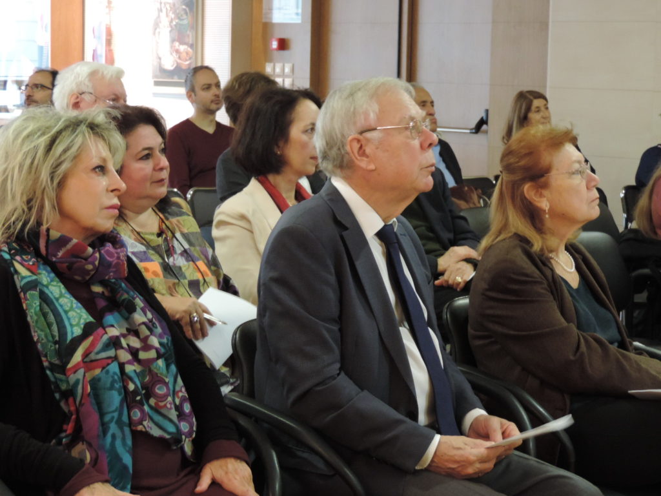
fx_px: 1719
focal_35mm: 90
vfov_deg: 16.4
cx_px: 330
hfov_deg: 21.8
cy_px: 248
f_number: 4.1
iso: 800
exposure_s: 1/8
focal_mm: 16
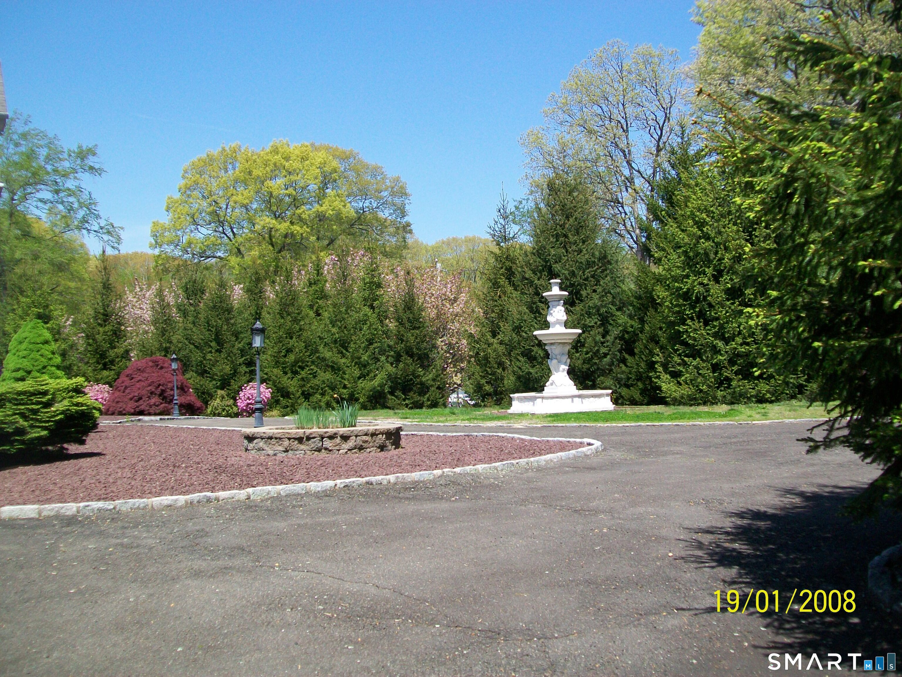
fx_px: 938
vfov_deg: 39.7
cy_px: 338
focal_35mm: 36
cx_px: 451
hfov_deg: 51.4
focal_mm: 6
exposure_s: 1/640
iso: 64
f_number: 2.7
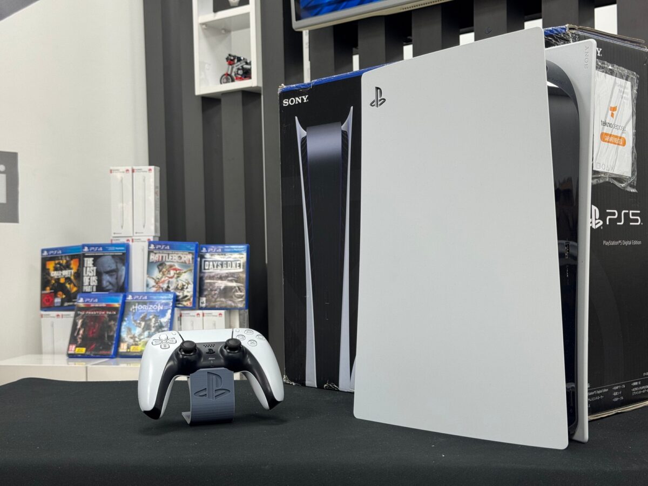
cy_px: 243
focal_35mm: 48
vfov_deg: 30.3
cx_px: 324
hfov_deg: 39.7
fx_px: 899
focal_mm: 6.76
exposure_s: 1/50
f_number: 1.78
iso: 50
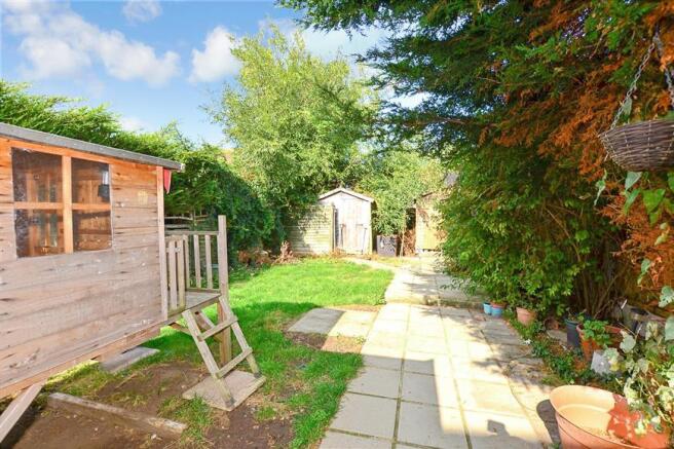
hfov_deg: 100.4
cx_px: 337
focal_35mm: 15
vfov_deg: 77.3
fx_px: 281
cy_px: 224
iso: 200
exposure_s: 1/200
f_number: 7.1
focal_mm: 10
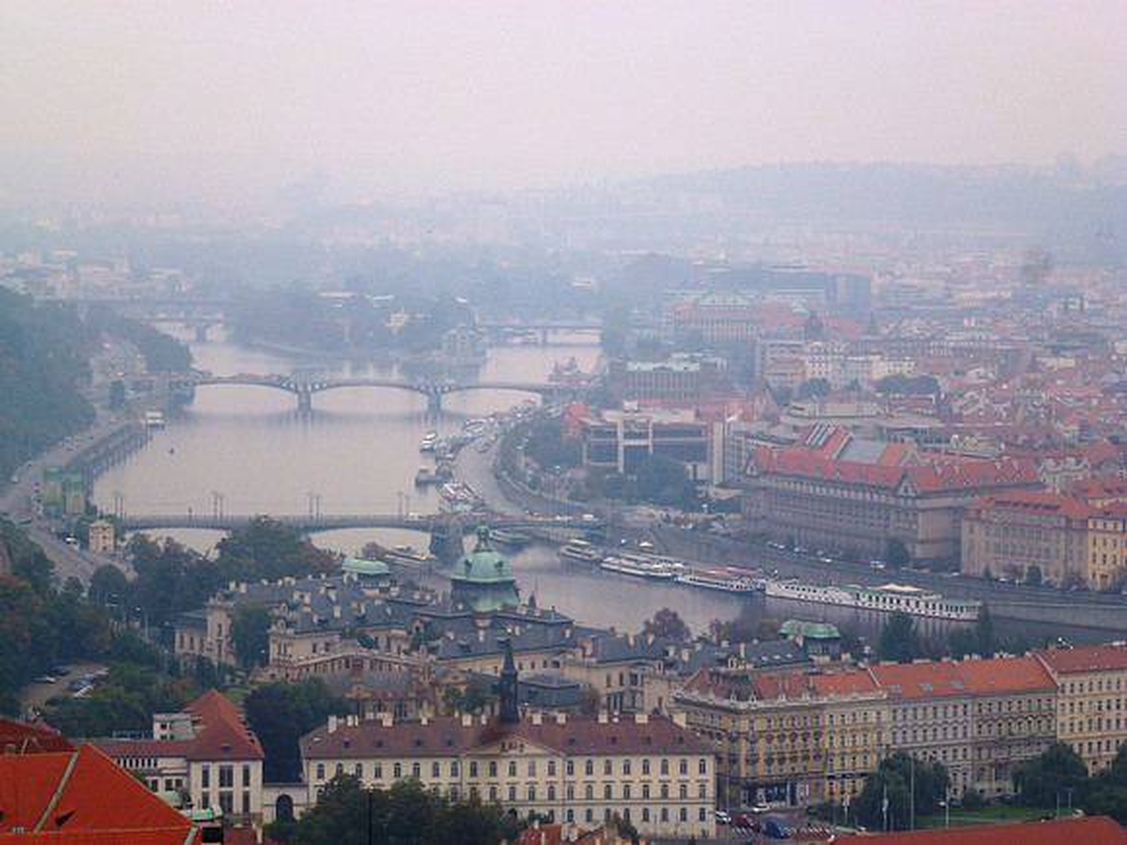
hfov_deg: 17.4
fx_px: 3679
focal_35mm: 113
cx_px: 564
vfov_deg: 13.1
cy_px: 422
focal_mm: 20.2
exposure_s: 1/250
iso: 100
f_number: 5.1
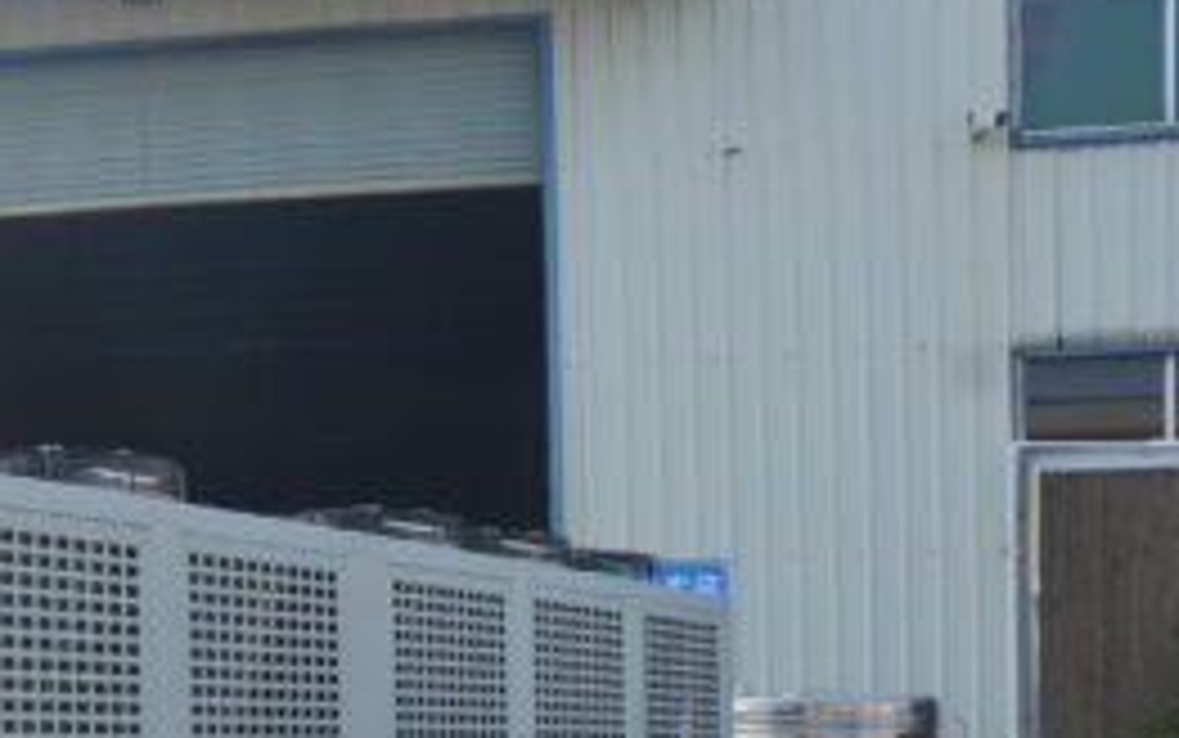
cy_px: 873
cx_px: -63
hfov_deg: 29.7
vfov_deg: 19.5
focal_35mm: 63
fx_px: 2025
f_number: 7.1
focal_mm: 18
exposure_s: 1/200
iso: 200
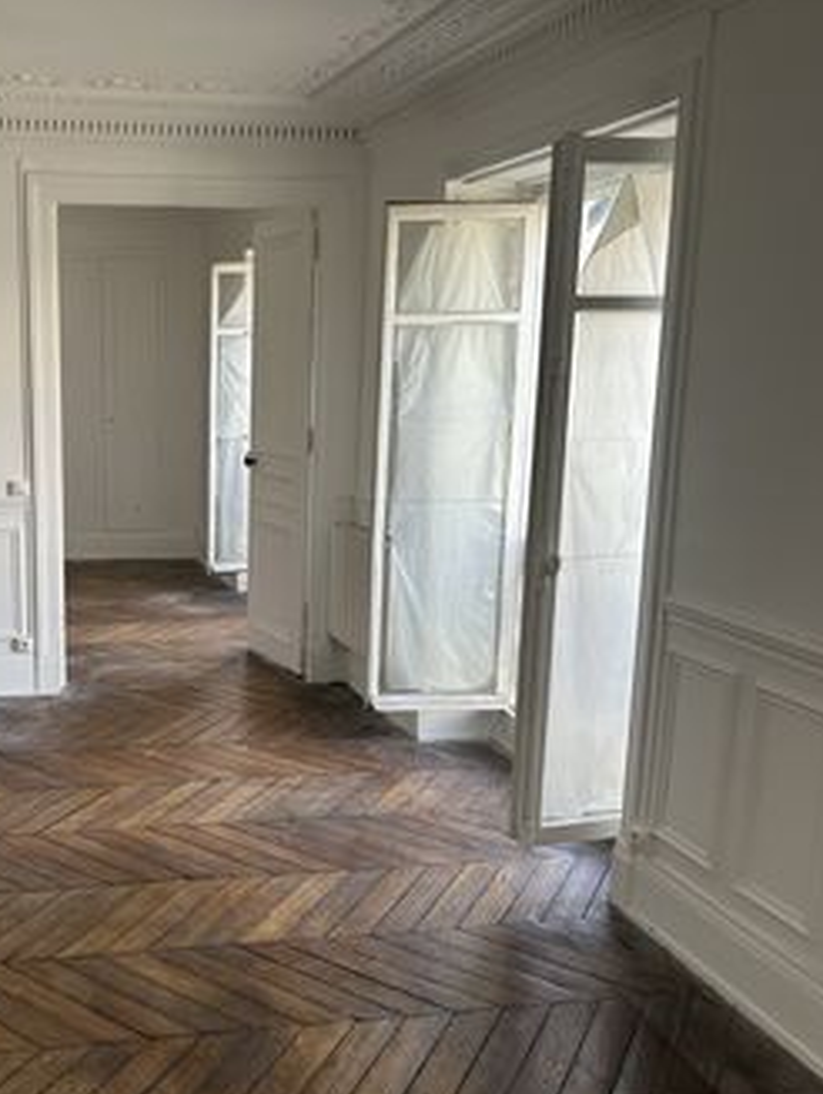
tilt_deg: -11.0
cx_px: 117
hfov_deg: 40.5
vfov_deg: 55.3
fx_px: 1044
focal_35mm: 33
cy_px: 552
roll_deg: +1.5
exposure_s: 1/196
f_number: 1.78
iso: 64
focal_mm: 6.86
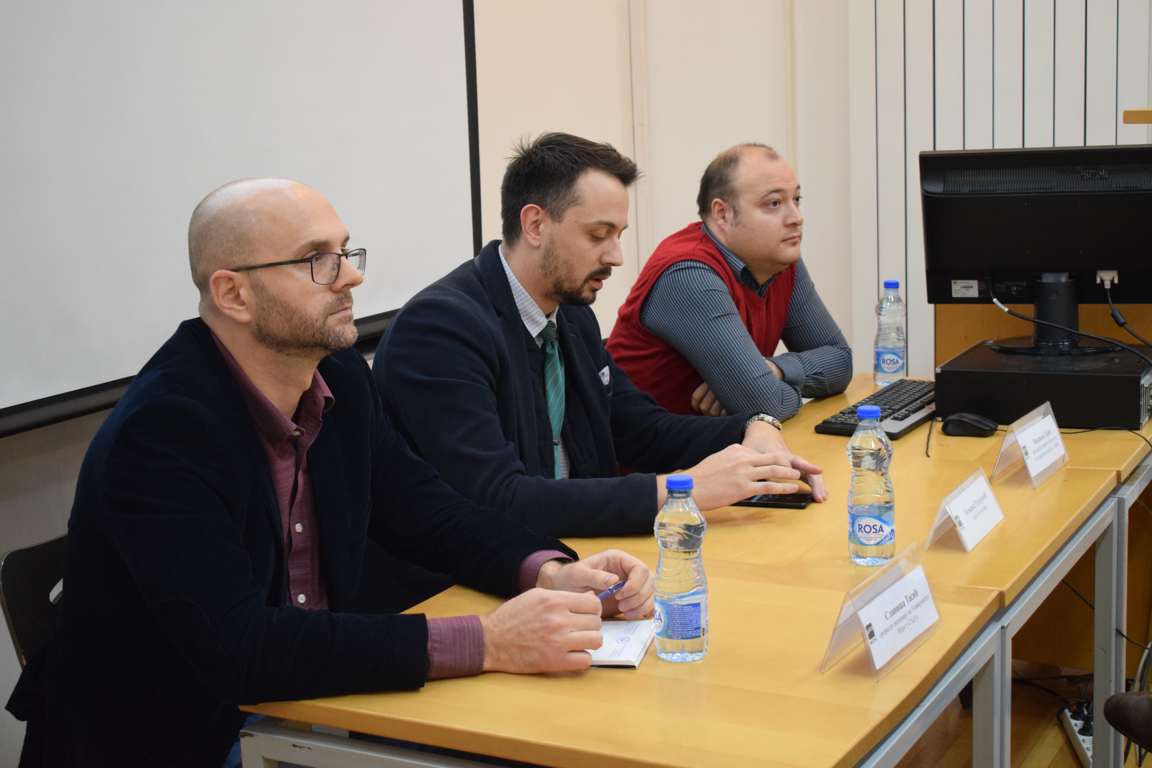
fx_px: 1680
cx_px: 576
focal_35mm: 52
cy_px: 384
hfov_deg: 37.9
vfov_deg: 25.8
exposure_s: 1/60
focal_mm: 35
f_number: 4.5
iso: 2500
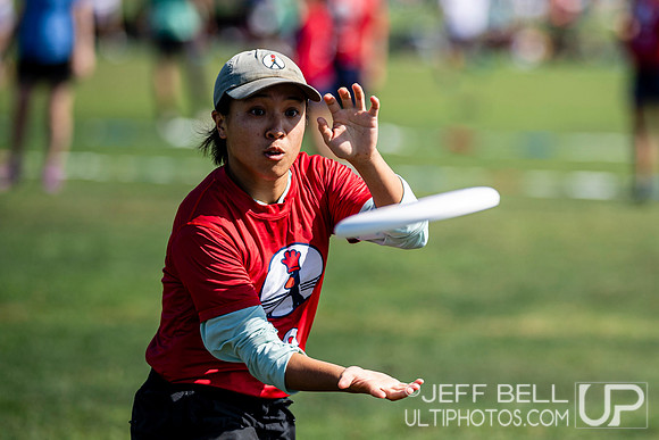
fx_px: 5626
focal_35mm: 307
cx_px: 482
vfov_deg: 4.5
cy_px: 220
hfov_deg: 6.7
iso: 180
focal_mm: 210
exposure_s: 1/2500
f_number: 3.2
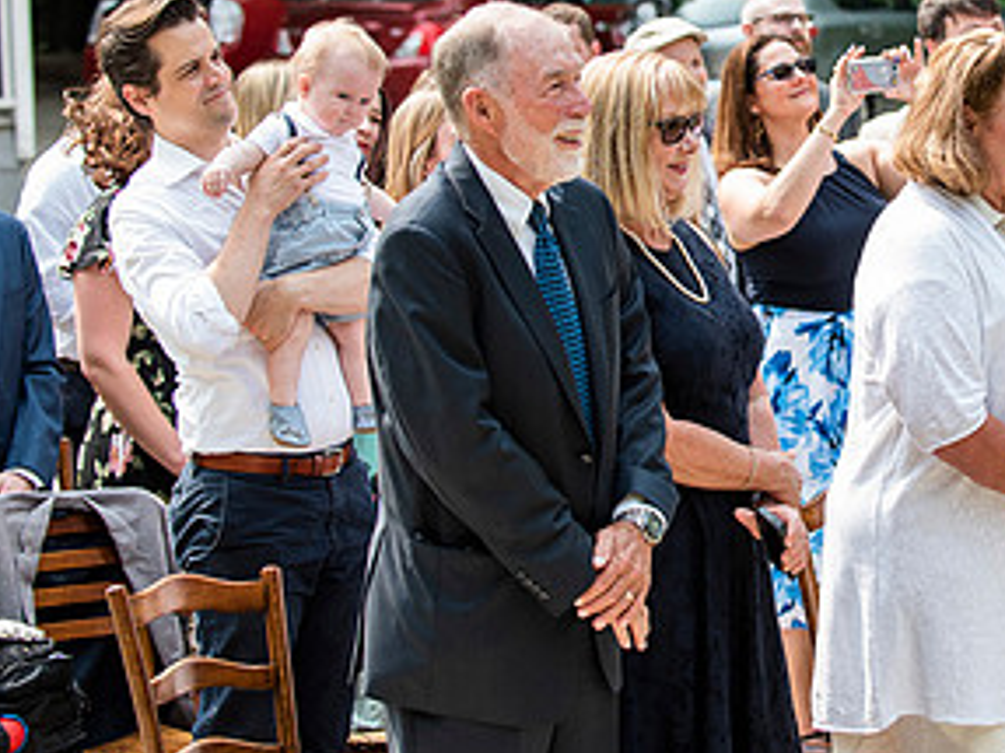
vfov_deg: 10.9
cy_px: 215
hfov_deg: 14.4
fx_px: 3947
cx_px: 868
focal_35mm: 136
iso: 400
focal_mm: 70
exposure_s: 1/1000
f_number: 3.5
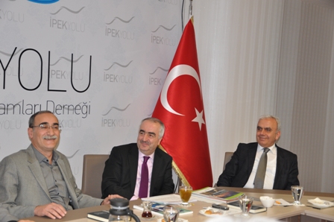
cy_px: 111
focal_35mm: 63
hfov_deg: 31.9
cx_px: 167
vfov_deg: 21.5
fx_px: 584
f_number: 4.8
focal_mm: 42
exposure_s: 1/60
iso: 800
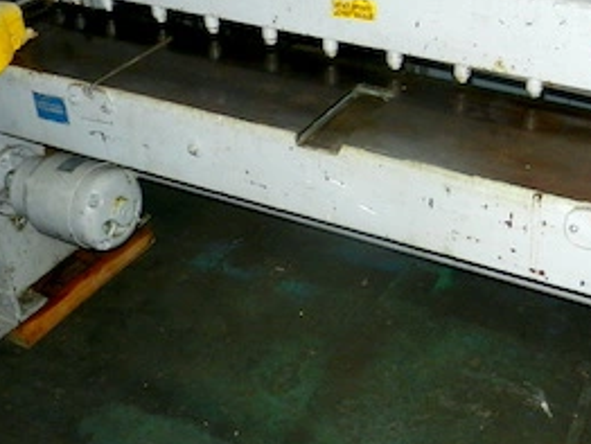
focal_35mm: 52
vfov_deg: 28.1
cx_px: 409
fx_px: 889
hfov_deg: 36.3
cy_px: 227
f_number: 3.5
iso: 200
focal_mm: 4.5
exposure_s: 1/30
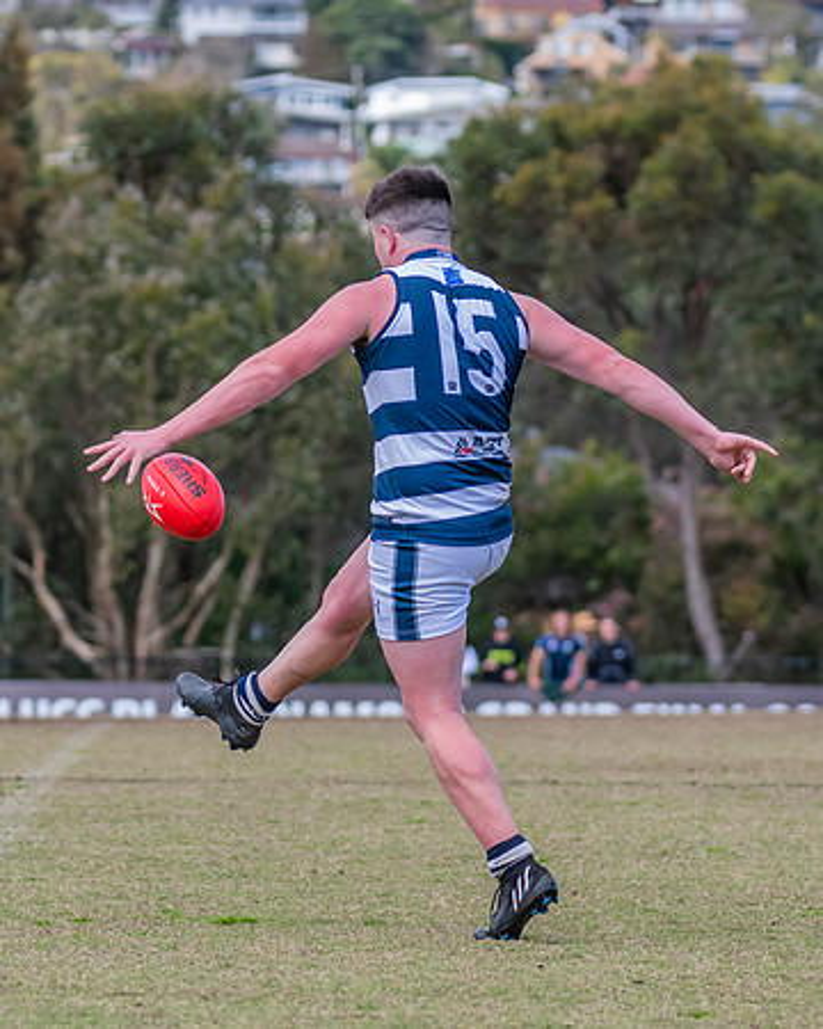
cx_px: 299
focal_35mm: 292
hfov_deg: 5.3
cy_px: 505
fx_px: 8903
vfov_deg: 6.6
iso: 800
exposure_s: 1/2000
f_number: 5.6
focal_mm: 170
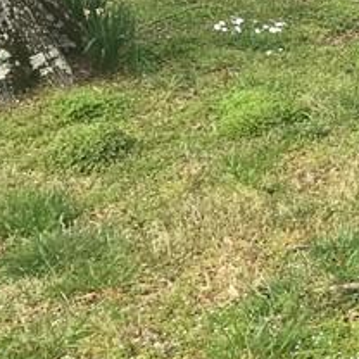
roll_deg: +3.2
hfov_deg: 12.2
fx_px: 1431
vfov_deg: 14.0
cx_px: 780
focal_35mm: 122
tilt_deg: -10.5
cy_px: -38
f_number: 1.8
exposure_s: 1/785
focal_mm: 3.99
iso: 20
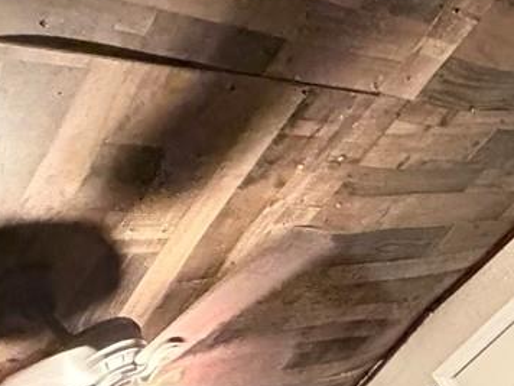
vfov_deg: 17.0
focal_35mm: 63
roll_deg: +37.2
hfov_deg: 27.7
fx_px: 935
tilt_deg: -18.4
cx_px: 583
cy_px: 776
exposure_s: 1/60
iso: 1000
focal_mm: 2.22
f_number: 2.2
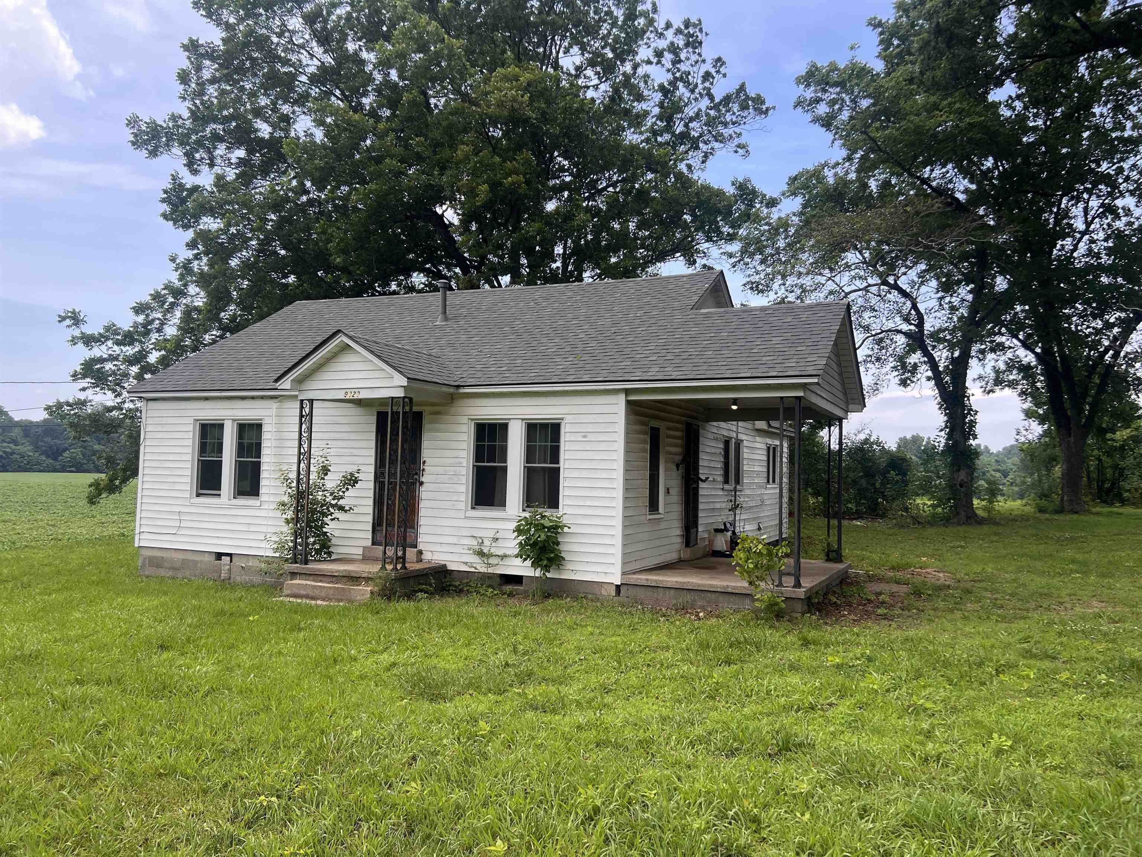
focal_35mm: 26
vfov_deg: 53.1
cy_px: 428
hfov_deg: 67.3
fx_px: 858
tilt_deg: +2.2
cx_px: 571
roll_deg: -1.1
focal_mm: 5.7
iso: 50
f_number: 1.5
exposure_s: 1/974
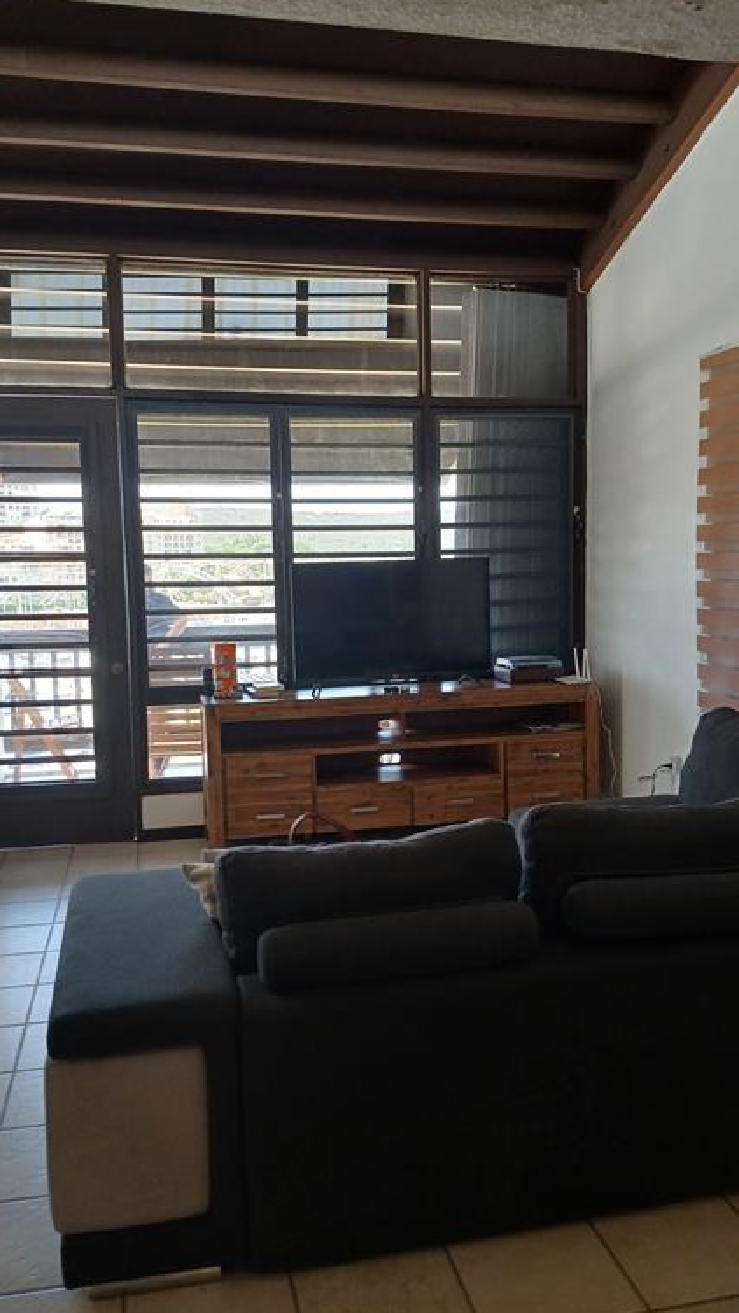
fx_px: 1010
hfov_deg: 40.2
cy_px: 660
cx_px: 361
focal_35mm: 29
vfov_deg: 66.1
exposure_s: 1/60
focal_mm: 3.98
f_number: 1.8
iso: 160
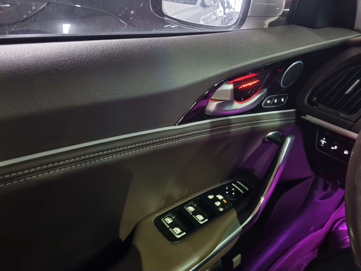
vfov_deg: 53.1
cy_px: 136
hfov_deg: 67.3
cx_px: 180
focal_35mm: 26
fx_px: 271
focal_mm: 5.4
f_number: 1.8
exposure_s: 1/11
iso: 1250
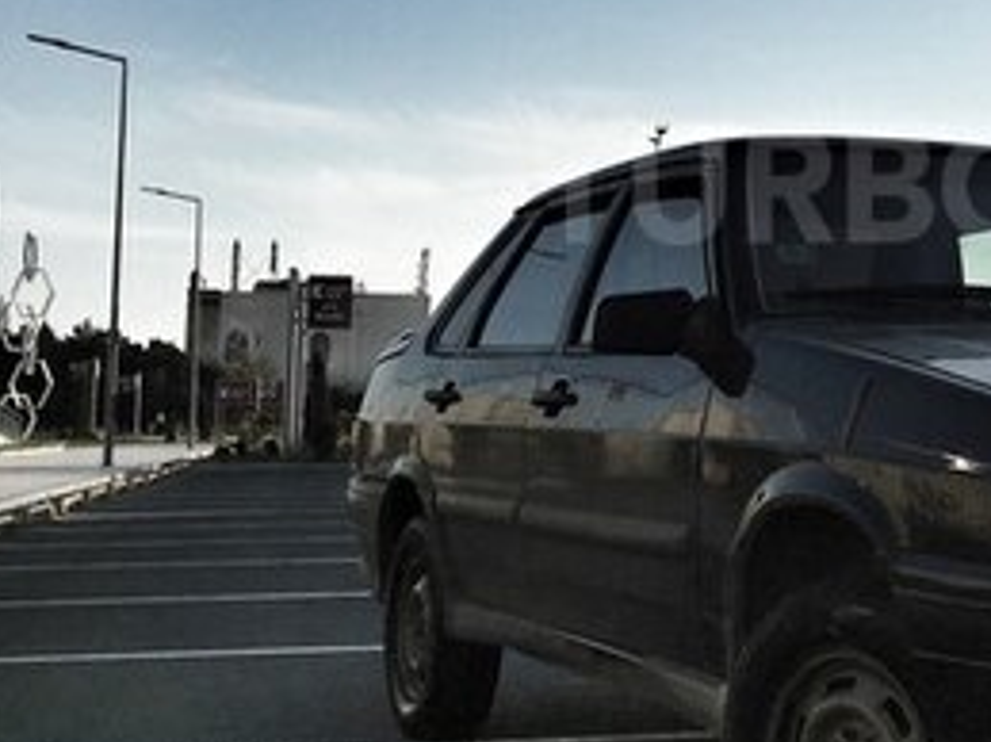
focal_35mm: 74
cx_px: 926
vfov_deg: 19.7
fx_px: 2118
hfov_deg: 25.4
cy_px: 186
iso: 25
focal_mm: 4.15
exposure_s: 1/2198
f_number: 2.2
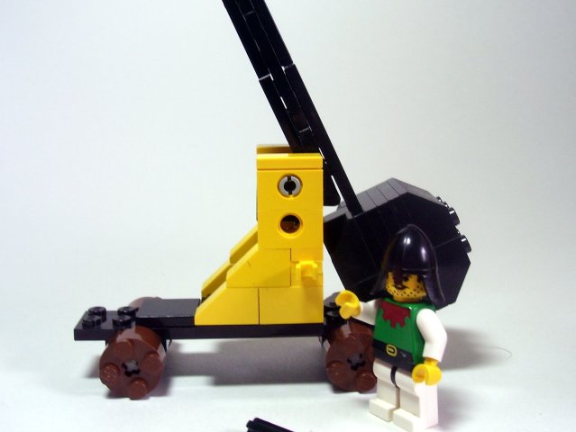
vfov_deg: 34.4
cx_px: 288
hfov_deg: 44.8
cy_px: 216
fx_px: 699
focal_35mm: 42
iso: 125
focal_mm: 7
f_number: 3
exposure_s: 1/30
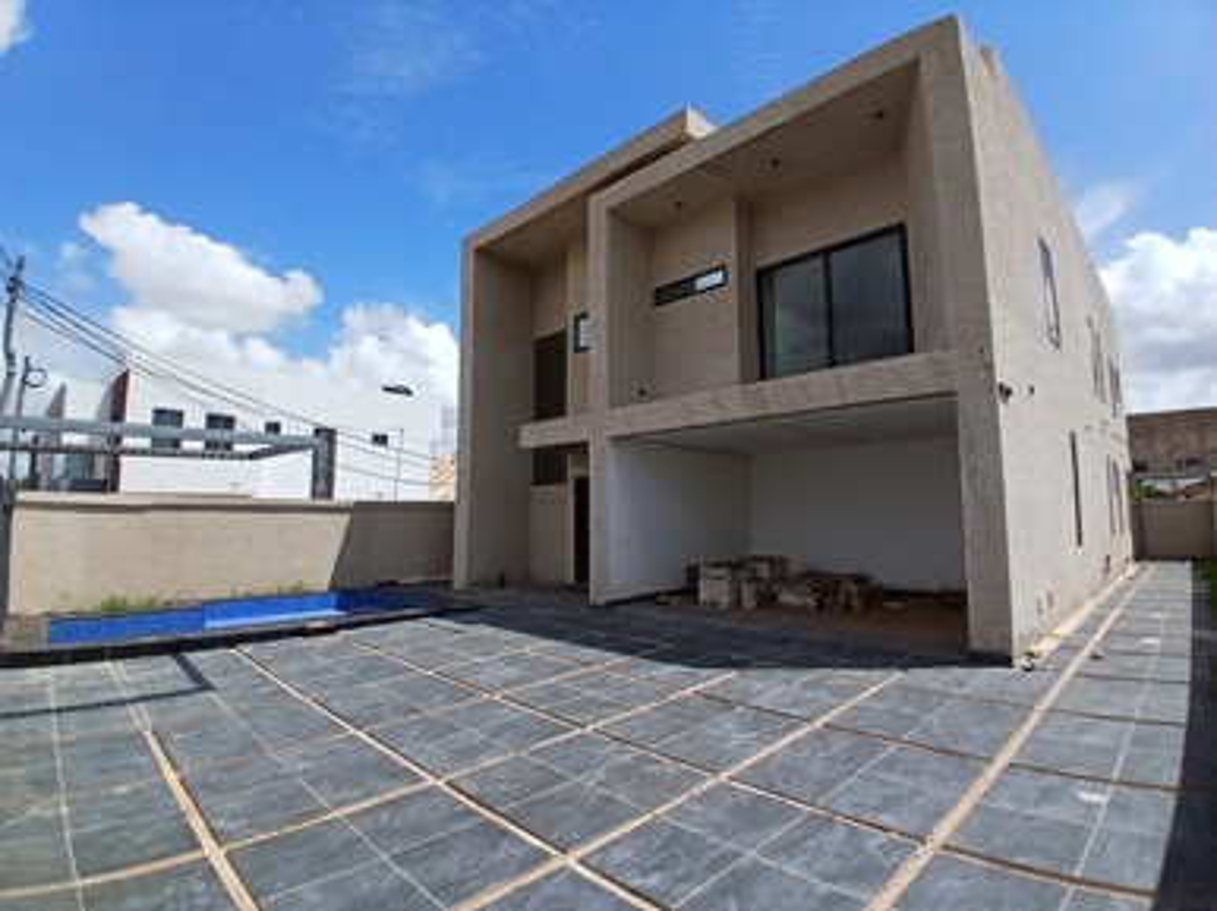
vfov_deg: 74.7
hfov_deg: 91.1
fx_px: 597
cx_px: 608
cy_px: 456
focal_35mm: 17
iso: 50
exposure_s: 1/1761
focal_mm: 1.4
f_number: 2.2
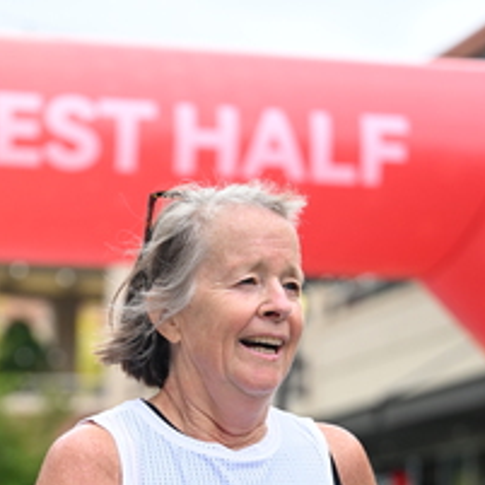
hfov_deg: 10.7
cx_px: 107
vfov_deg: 10.7
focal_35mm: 163
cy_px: 446
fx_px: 2584
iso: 640
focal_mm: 70
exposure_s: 1/2500
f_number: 2.8
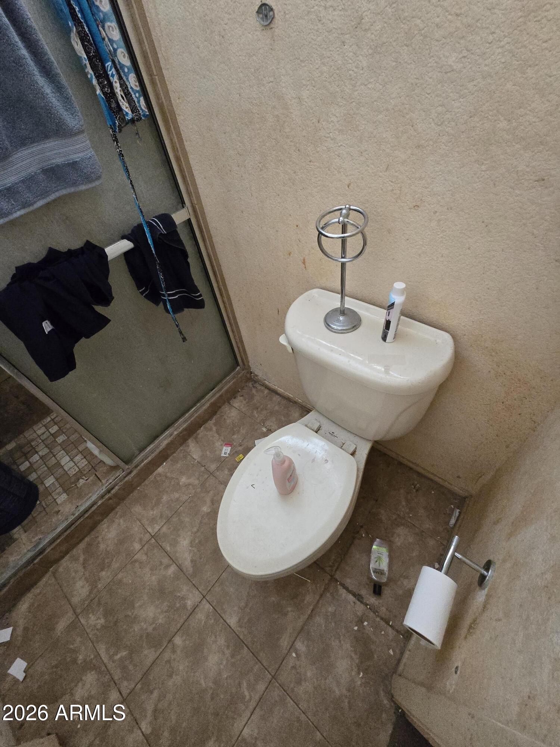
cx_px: 280
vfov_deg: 106.2
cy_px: 374
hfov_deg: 89.9
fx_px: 280
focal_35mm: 13
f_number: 2.2
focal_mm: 2.2
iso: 1250
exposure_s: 1/60
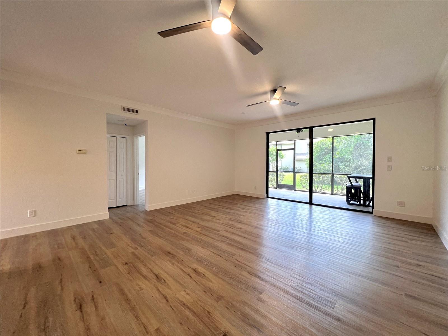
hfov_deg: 106.2
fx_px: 168
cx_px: 224
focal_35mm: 13
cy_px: 168
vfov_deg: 89.9
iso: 160
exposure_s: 1/60
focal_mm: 1.57
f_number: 1.8
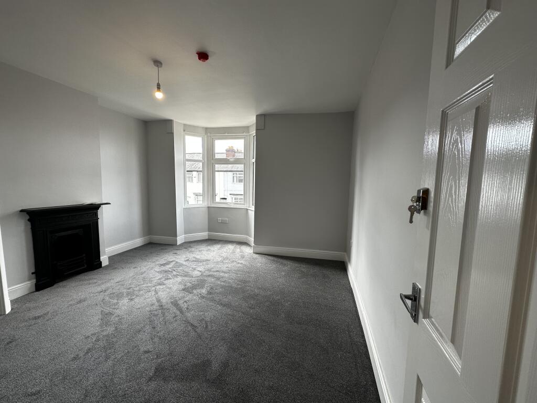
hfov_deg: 102.1
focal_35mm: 14
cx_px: 268
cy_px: 202
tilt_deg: -5.8
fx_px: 217
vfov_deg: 85.7
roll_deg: -1.3
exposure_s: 1/100
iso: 50
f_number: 2.2
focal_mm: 2.22
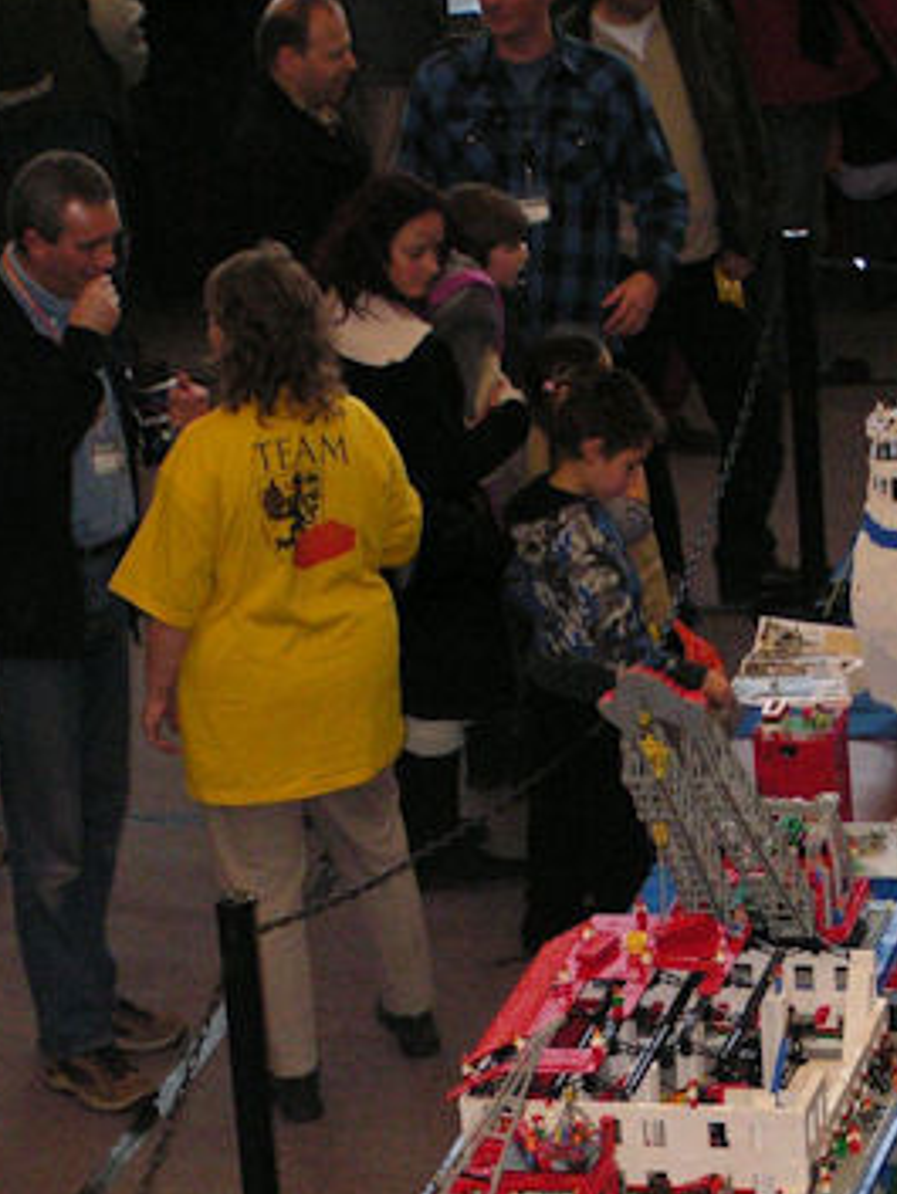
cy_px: 1136
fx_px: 5663
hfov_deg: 9.1
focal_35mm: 164
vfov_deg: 11.9
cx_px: 570
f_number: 3.2
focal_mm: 14.1
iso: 200
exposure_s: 1/100
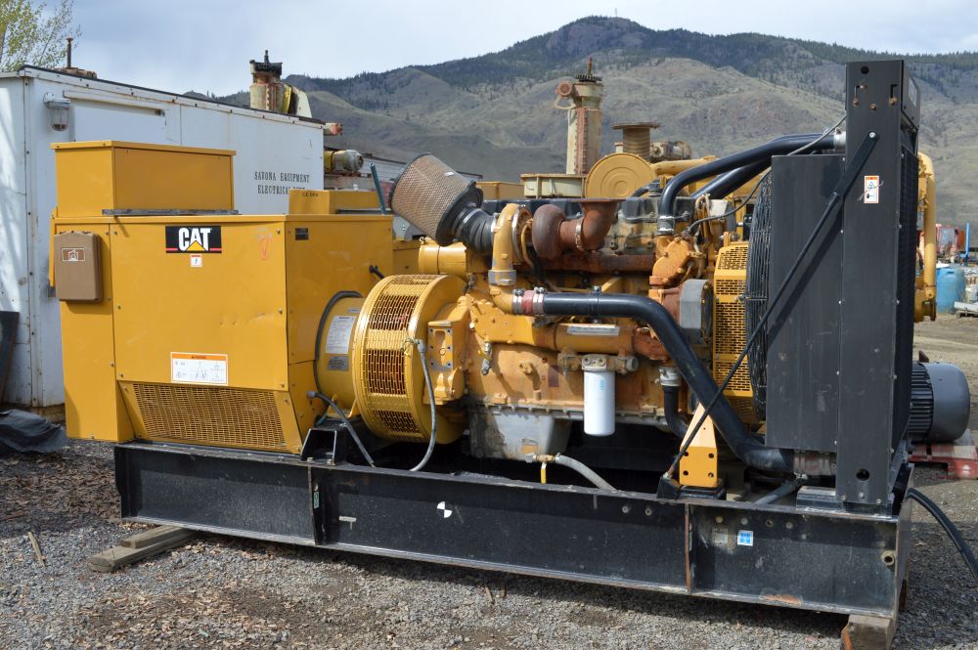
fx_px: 1140
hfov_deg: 46.4
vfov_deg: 31.8
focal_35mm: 42
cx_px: 489
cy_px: 325
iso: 100
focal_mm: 28
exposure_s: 1/200
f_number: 7.1
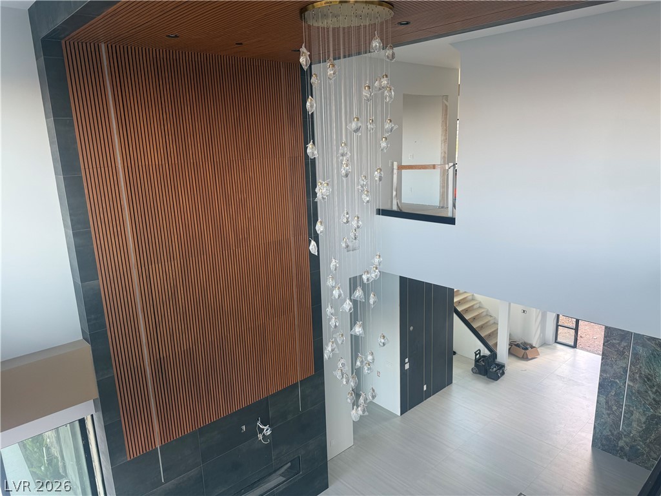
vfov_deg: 56.8
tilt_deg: -13.4
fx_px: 458
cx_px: 330
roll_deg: +1.7
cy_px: 248
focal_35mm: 24
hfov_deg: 71.6
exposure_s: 1/121
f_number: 1.78
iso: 80
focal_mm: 6.76
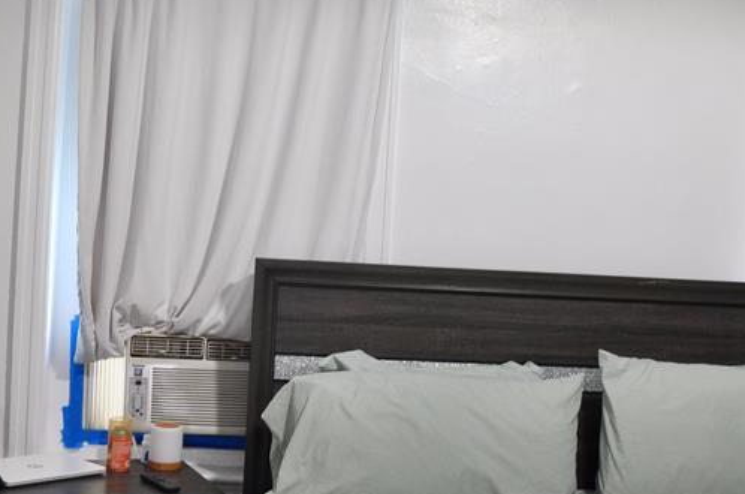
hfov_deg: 33.8
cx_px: 462
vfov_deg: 22.9
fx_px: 1219
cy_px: 219
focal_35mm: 59
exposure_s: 1/30
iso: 400
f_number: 5.6
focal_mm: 18
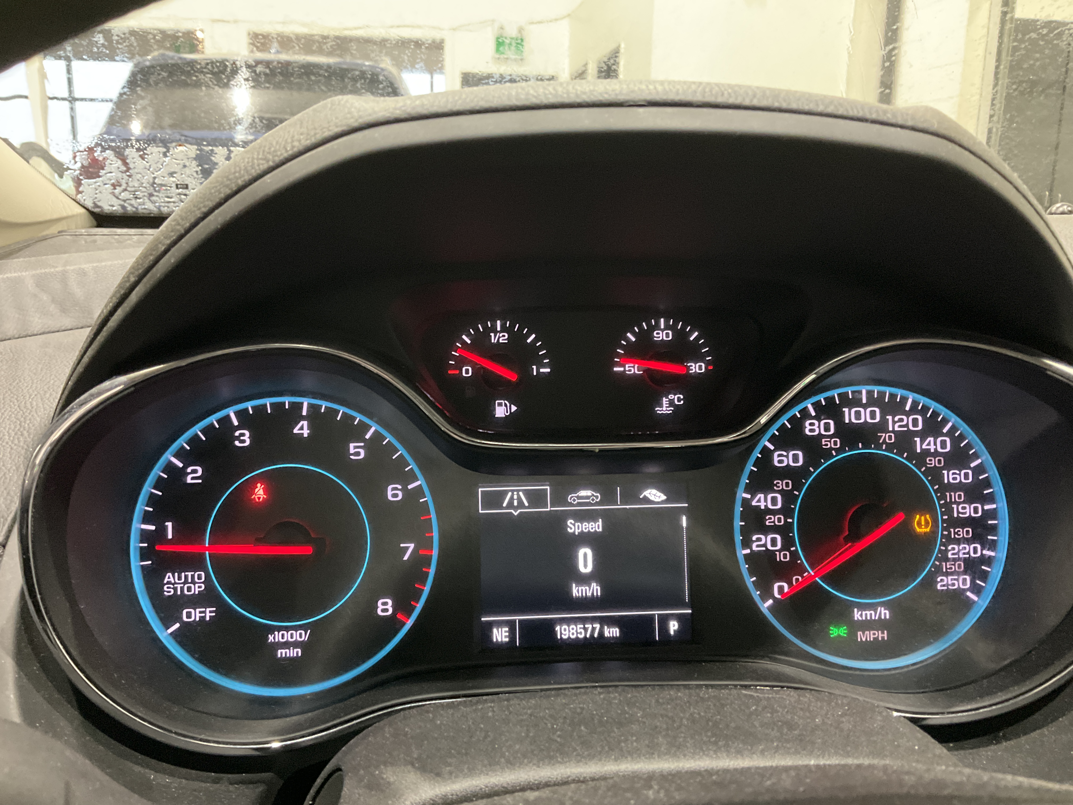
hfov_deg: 61.7
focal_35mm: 29
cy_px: 402
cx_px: 536
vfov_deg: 48.2
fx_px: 899
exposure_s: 1/30
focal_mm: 3
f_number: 1.8
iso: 400
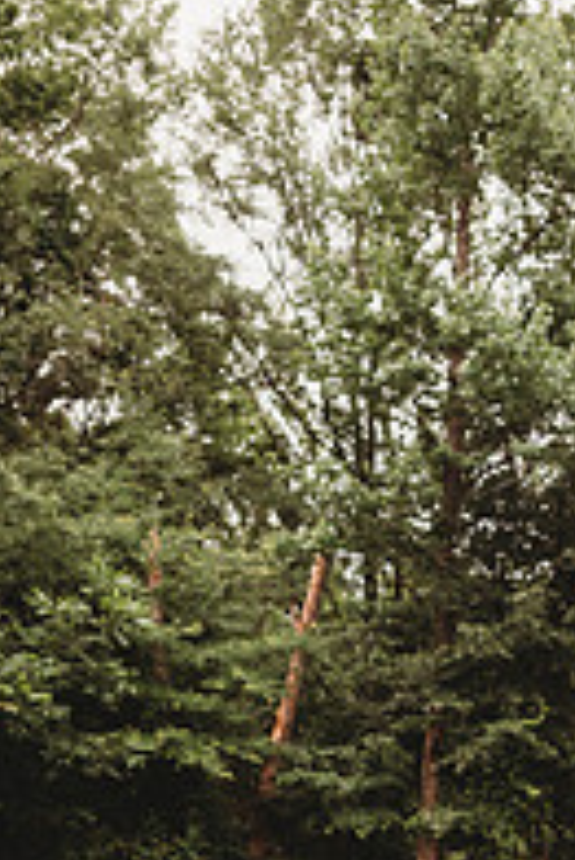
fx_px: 1315
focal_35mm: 55
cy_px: 737
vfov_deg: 34.6
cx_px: 584
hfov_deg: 23.6
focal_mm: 24
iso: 100
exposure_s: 1/1000
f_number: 2.2
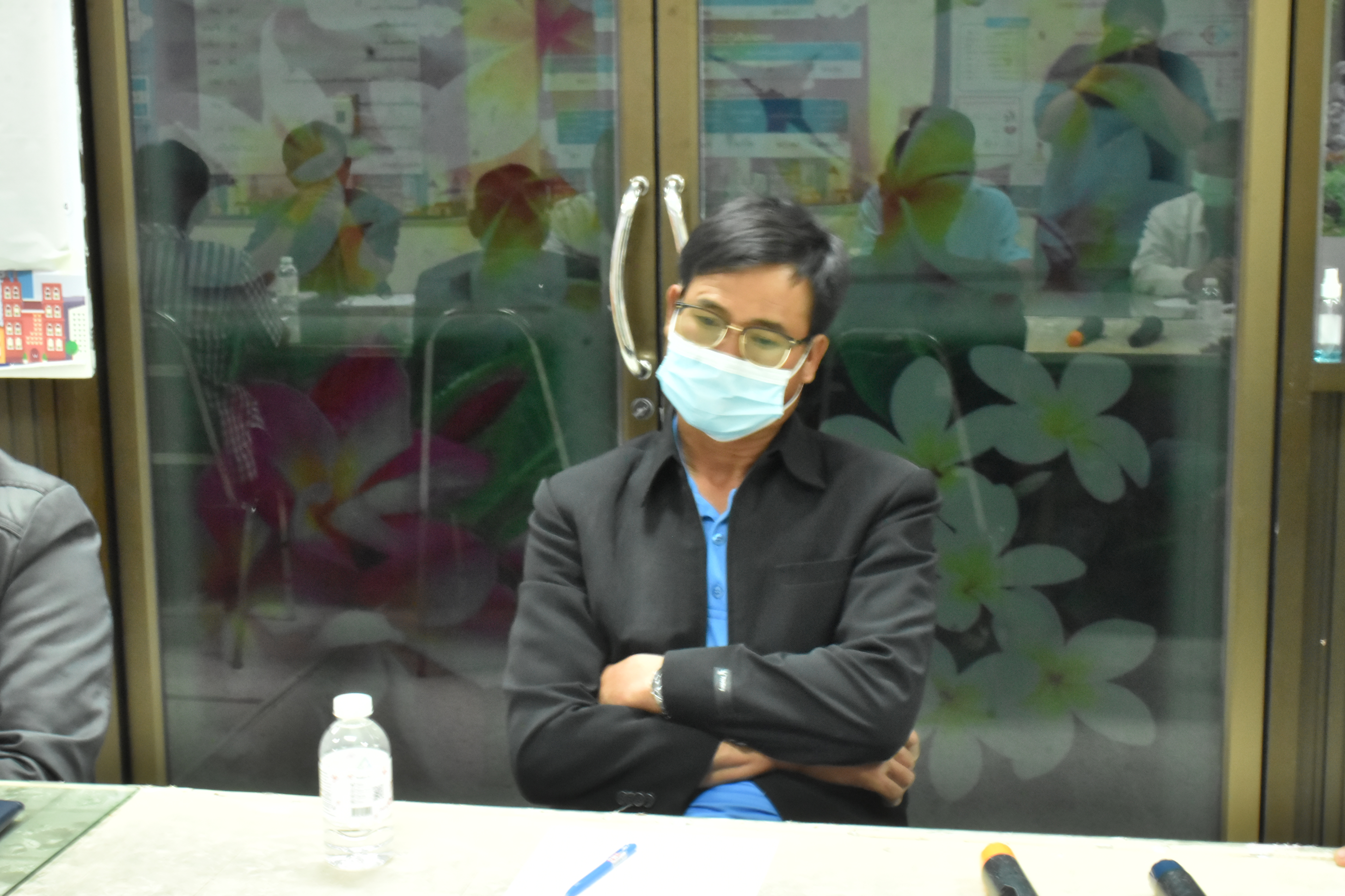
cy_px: 448
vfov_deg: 23.8
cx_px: 672
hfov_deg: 35.1
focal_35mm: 57
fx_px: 2129
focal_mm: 38
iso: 3200
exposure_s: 1/3
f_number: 20
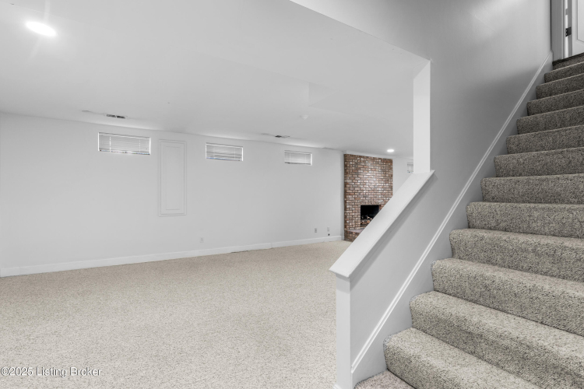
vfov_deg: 73.7
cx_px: 292
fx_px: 260
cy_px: 194
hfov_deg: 96.7
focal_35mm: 16
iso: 400
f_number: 9
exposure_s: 1.6
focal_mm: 16
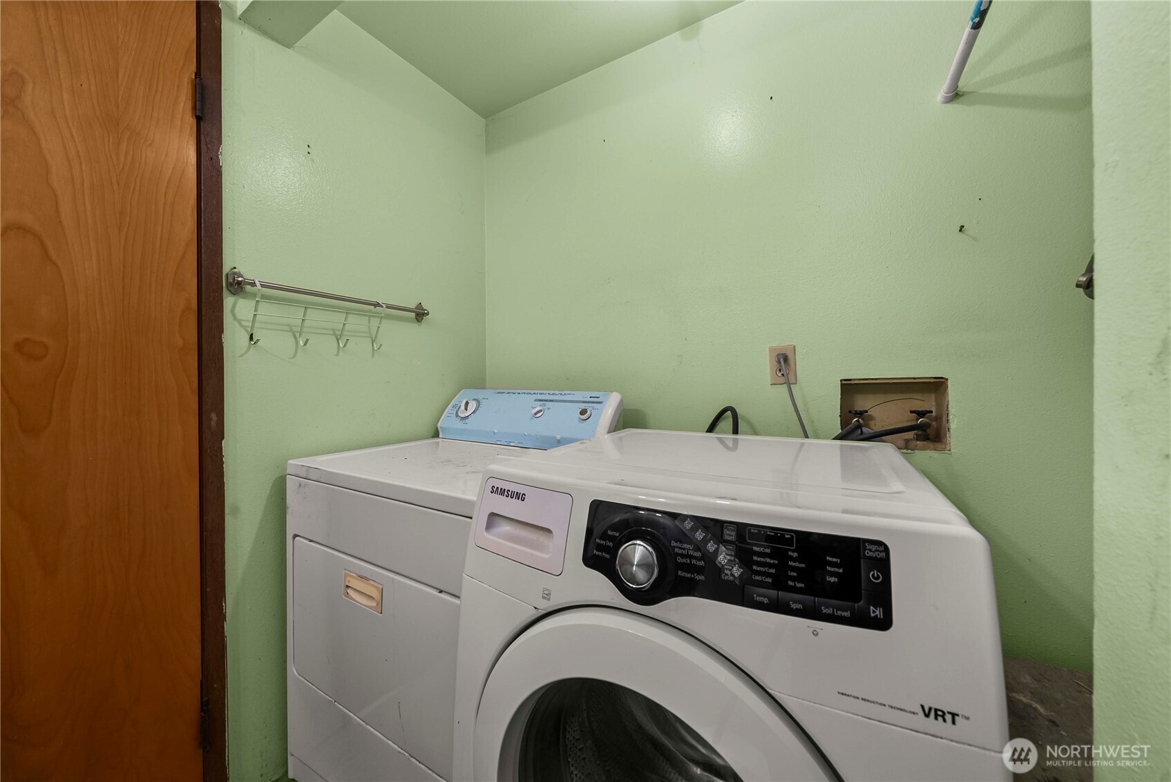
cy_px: 391
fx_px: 391
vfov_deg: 90.1
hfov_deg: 112.6
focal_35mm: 12
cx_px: 586
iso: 1000
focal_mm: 12
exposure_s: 1/13
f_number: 8
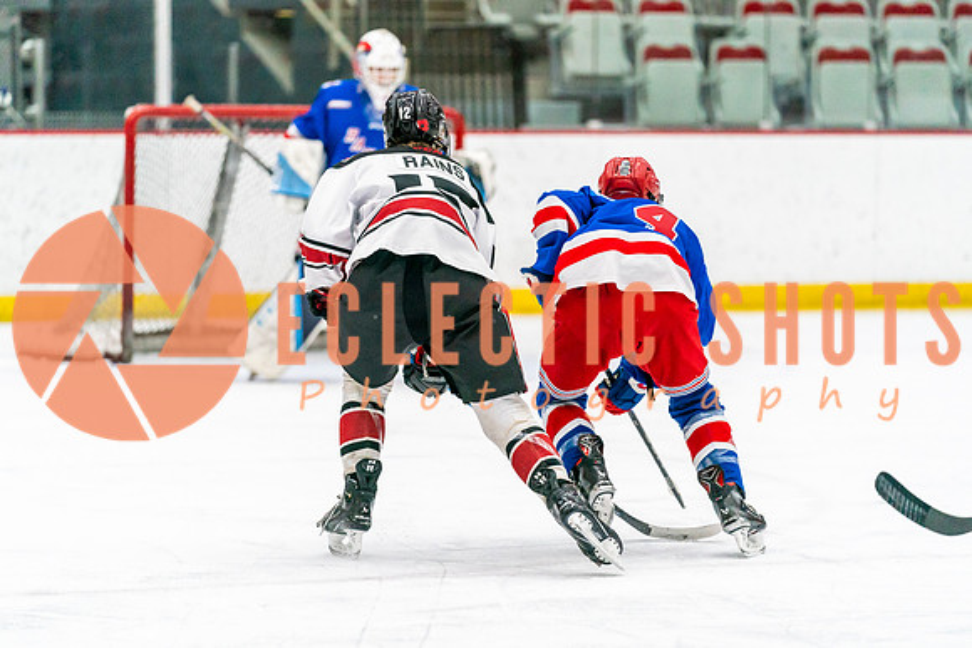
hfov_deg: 9.3
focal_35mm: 222
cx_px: 455
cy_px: 324
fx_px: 5989
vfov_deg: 6.2
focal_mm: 200
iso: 3200
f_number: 2.8
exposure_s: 1/1250
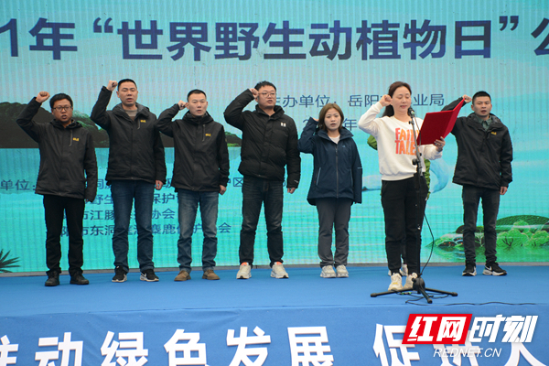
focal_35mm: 84
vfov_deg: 16.3
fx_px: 1281
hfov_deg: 24.2
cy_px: 183
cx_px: 274
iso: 500
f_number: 5.6
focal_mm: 56
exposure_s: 1/200
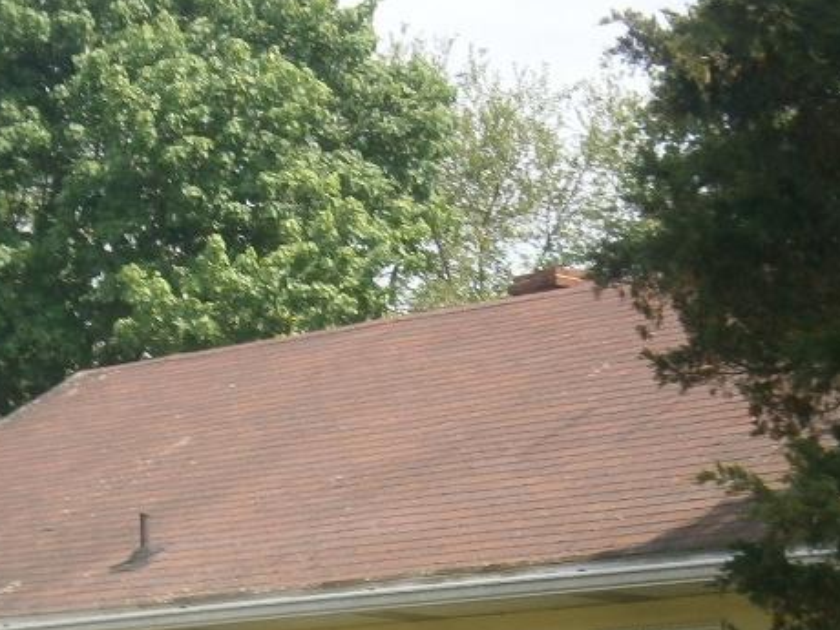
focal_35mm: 147
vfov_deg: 9.9
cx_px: 325
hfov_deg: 13.4
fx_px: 3567
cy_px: 747
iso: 80
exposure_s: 1/60
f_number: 9.7
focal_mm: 8.3
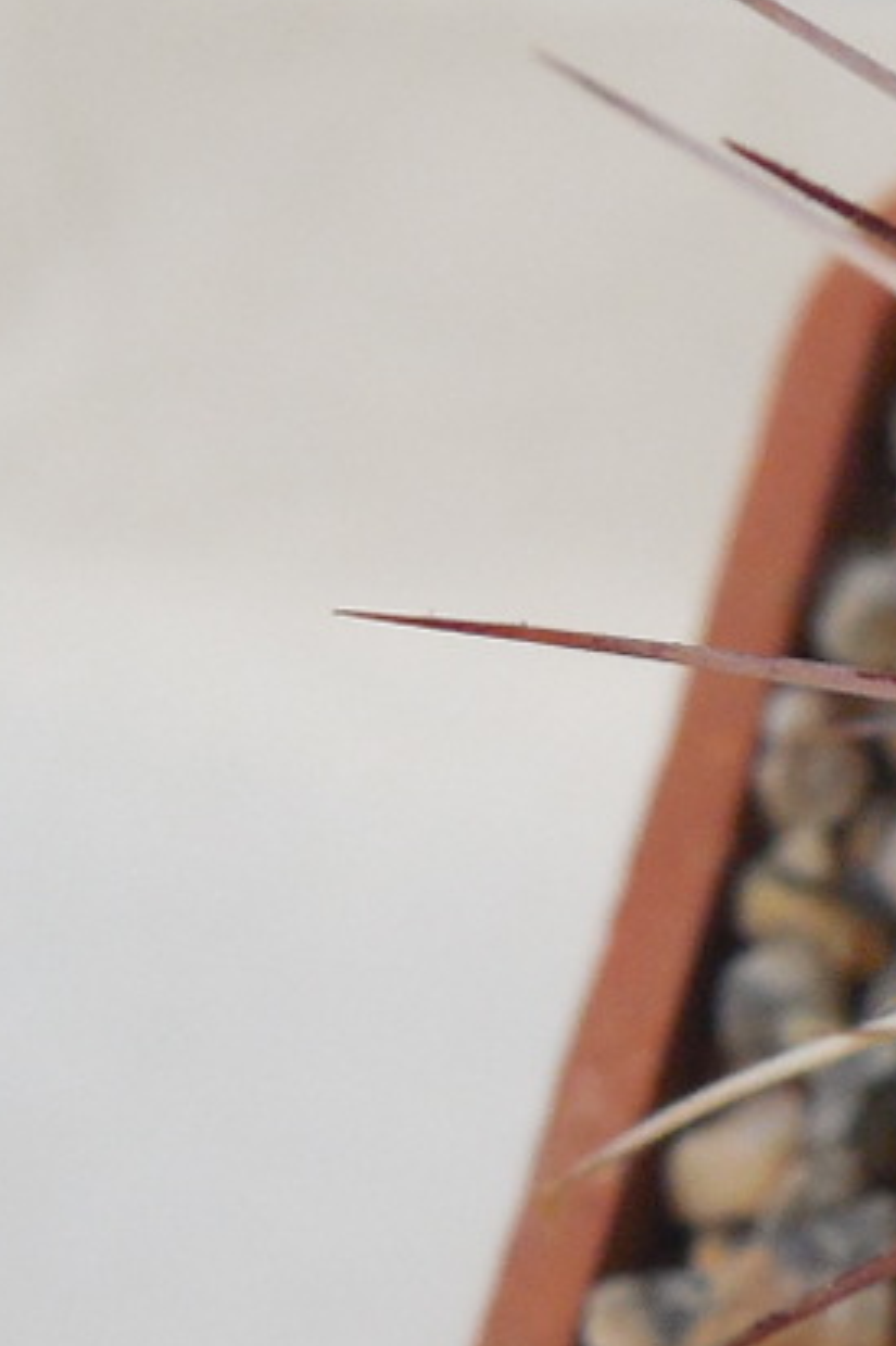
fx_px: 4670
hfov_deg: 10.4
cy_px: 815
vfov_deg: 16.4
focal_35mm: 125
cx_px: 1570
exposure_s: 1/30
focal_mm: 5.6
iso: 280
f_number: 3.6
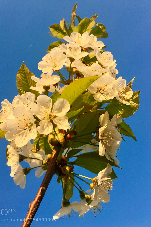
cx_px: 67
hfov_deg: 42.3
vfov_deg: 60.3
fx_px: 195
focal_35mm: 31
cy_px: 115
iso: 25
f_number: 2.2
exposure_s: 1/444
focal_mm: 4.15
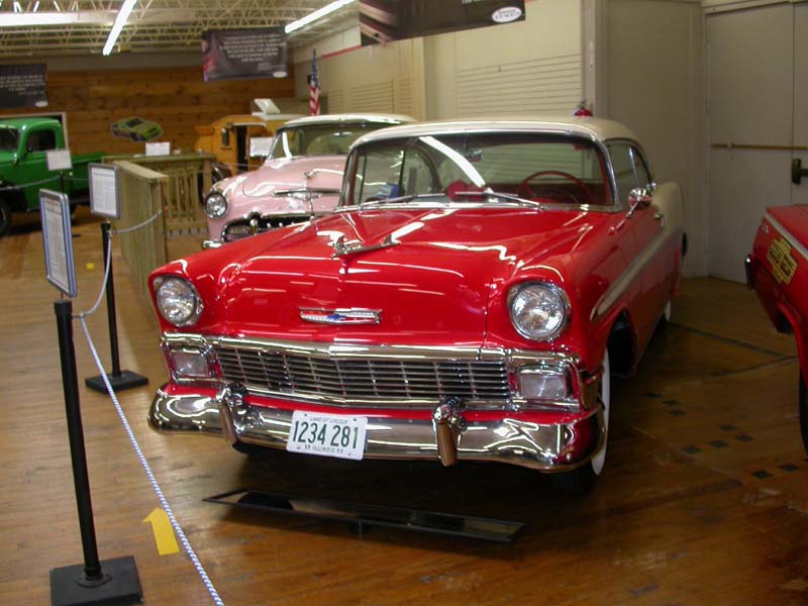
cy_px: 303
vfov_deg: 37.7
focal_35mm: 38
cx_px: 404
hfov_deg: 49.0
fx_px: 887
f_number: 2.6
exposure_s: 1/30
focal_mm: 7.85
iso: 100
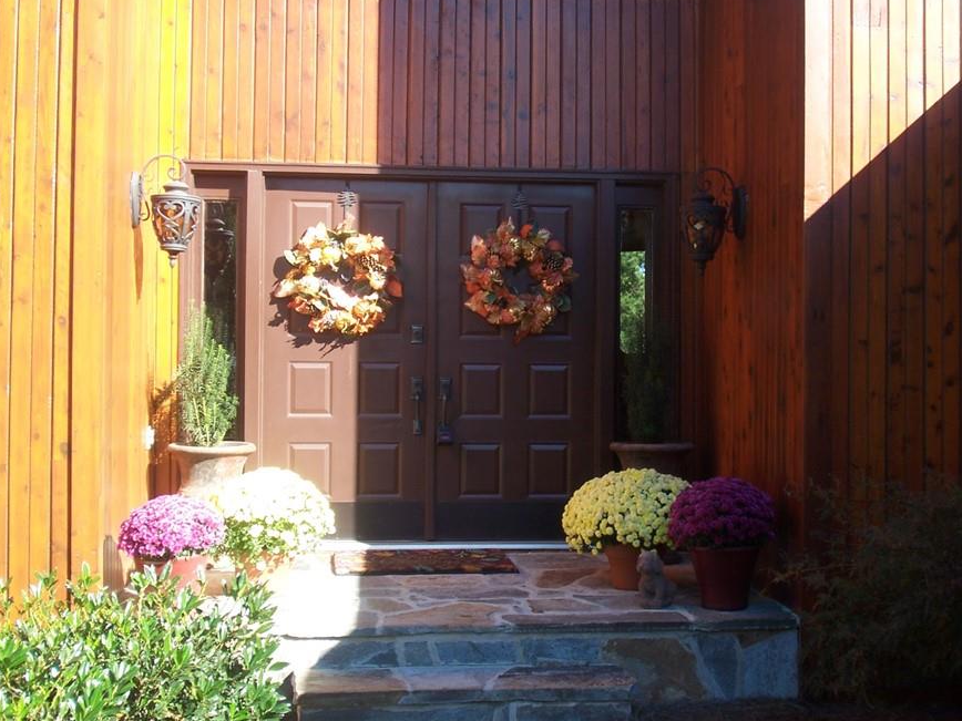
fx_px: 1278
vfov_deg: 31.5
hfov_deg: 41.2
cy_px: 349
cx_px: 502
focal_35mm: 46
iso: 64
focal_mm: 6.4
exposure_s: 1/100
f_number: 3.9
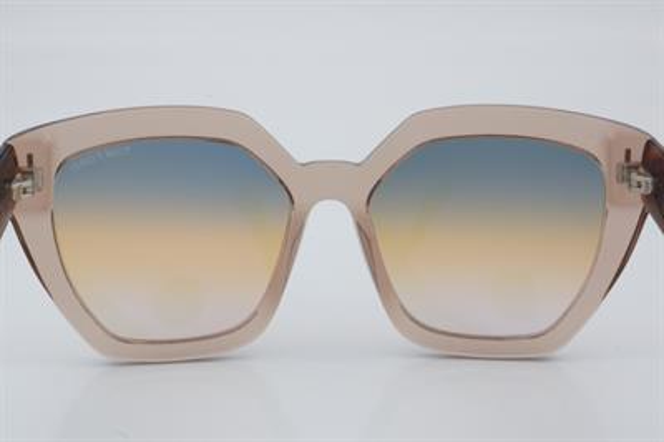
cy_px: 221
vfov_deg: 18.2
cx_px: 332
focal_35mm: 75
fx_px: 1382
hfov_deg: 27.0
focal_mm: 50
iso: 100
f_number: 32
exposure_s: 1/3
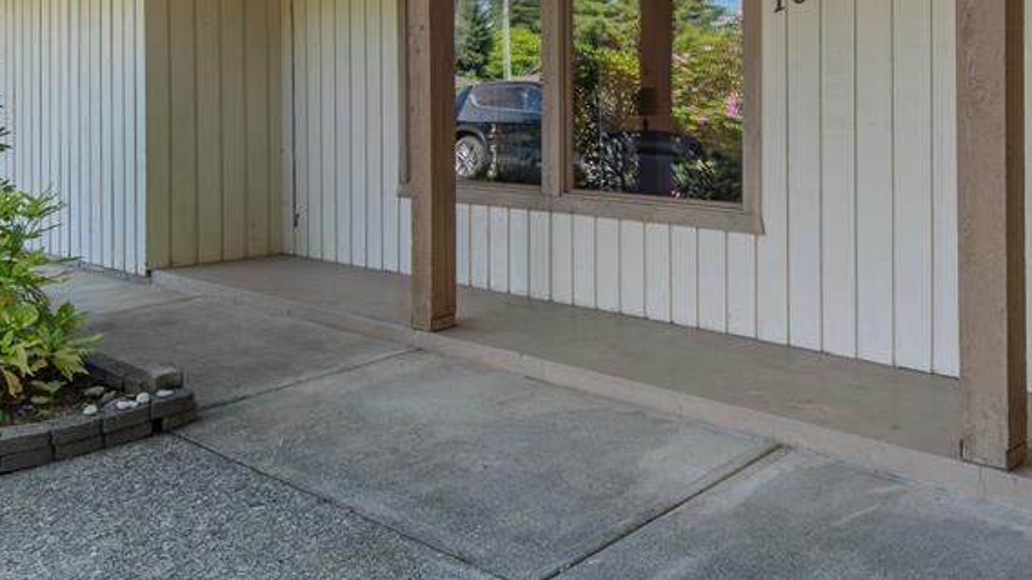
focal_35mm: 34
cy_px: 125
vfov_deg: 33.7
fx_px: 930
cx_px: 656
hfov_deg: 57.2
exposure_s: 1/100
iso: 250
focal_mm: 12
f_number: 11
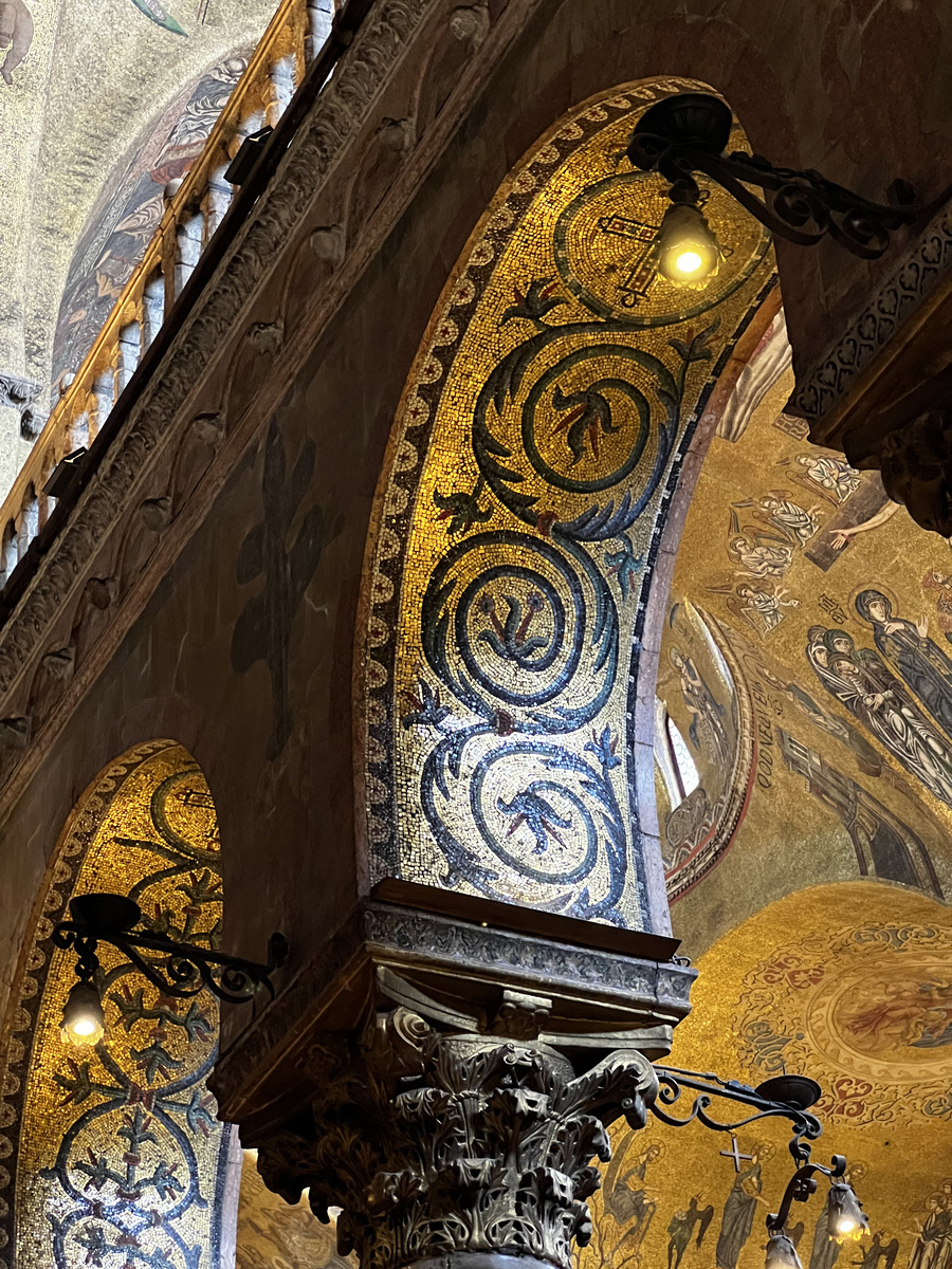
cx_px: 476
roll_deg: +3.1
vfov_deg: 25.3
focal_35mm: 77
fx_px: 2824
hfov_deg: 19.1
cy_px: 634
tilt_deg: +38.9
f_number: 2.8
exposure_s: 1/25
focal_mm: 9
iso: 1250
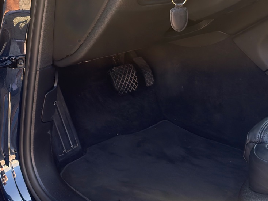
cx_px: 70
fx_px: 519
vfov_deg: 21.5
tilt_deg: -13.8
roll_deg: +0.8
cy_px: 24
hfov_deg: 28.6
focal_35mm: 67
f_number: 1.78
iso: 80
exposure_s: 1/323
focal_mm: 6.76
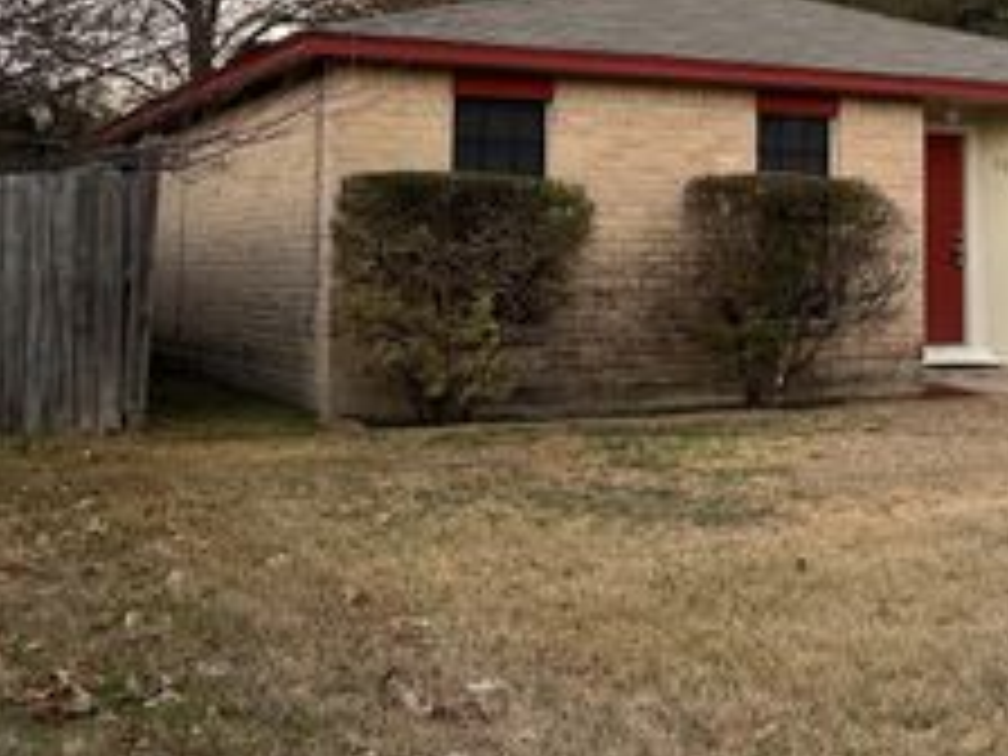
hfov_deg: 32.0
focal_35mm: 58
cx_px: 864
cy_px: 106
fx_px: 1689
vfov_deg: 24.6
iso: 80
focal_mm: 5.1
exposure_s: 1/122
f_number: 1.6
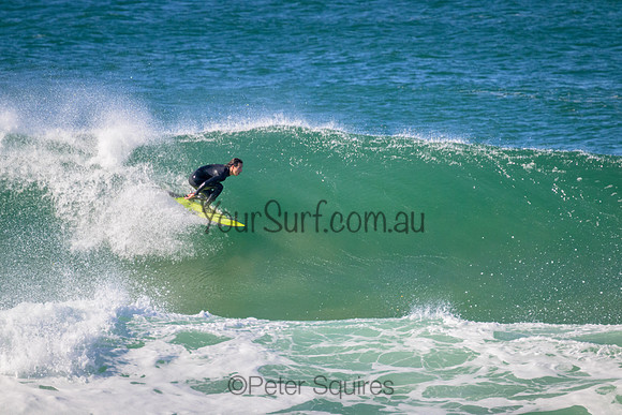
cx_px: 311
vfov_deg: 1.7
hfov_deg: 2.6
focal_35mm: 800
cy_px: 208
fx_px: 13825
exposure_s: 1/2000
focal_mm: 800
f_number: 11
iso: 2200
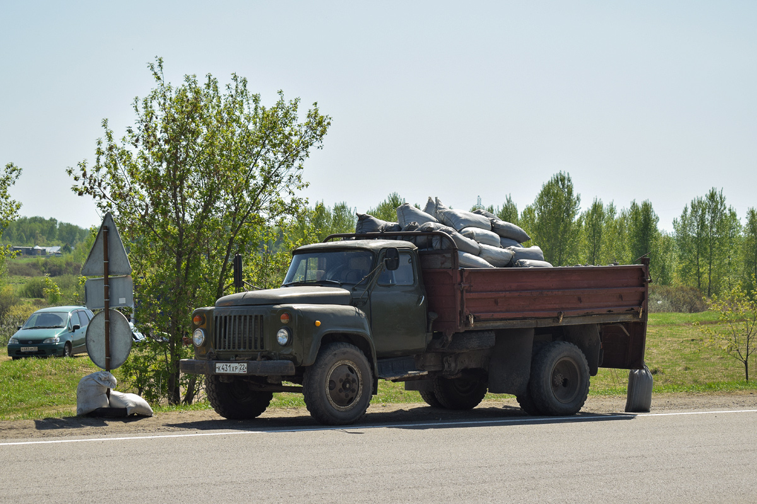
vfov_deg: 16.6
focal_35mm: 82
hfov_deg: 24.6
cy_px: 252
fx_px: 1735
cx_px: 378
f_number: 6.3
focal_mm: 55
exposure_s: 1/640
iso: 200
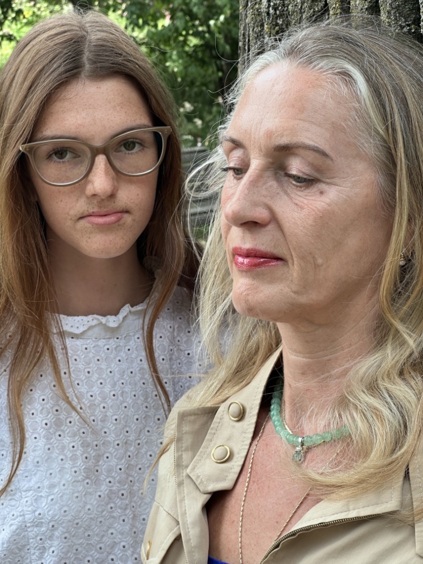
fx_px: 1255
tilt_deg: -9.5
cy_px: 282
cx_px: 212
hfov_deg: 19.1
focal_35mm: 77
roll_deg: +1.1
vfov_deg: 25.3
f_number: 2.8
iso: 32
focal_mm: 9
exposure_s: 1/99
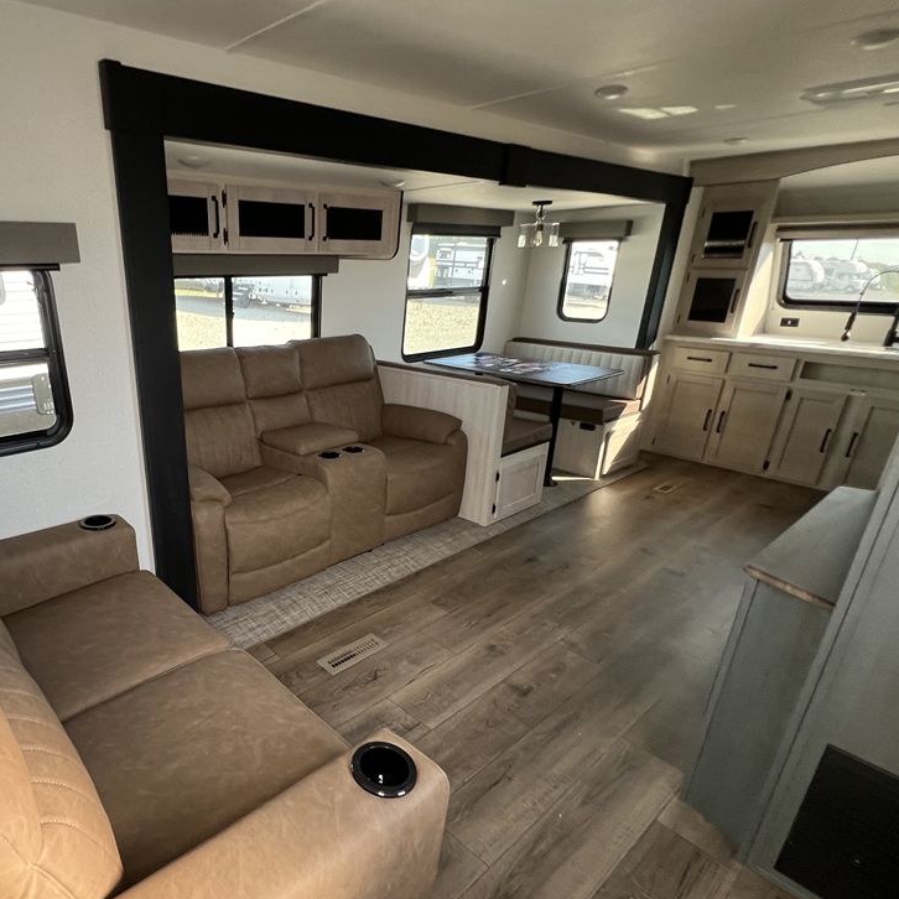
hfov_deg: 75.4
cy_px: 508
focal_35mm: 19
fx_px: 558
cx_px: 305
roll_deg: -3.1
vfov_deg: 77.3
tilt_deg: -23.3
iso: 200
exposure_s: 1/99
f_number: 1.8
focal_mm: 1.57
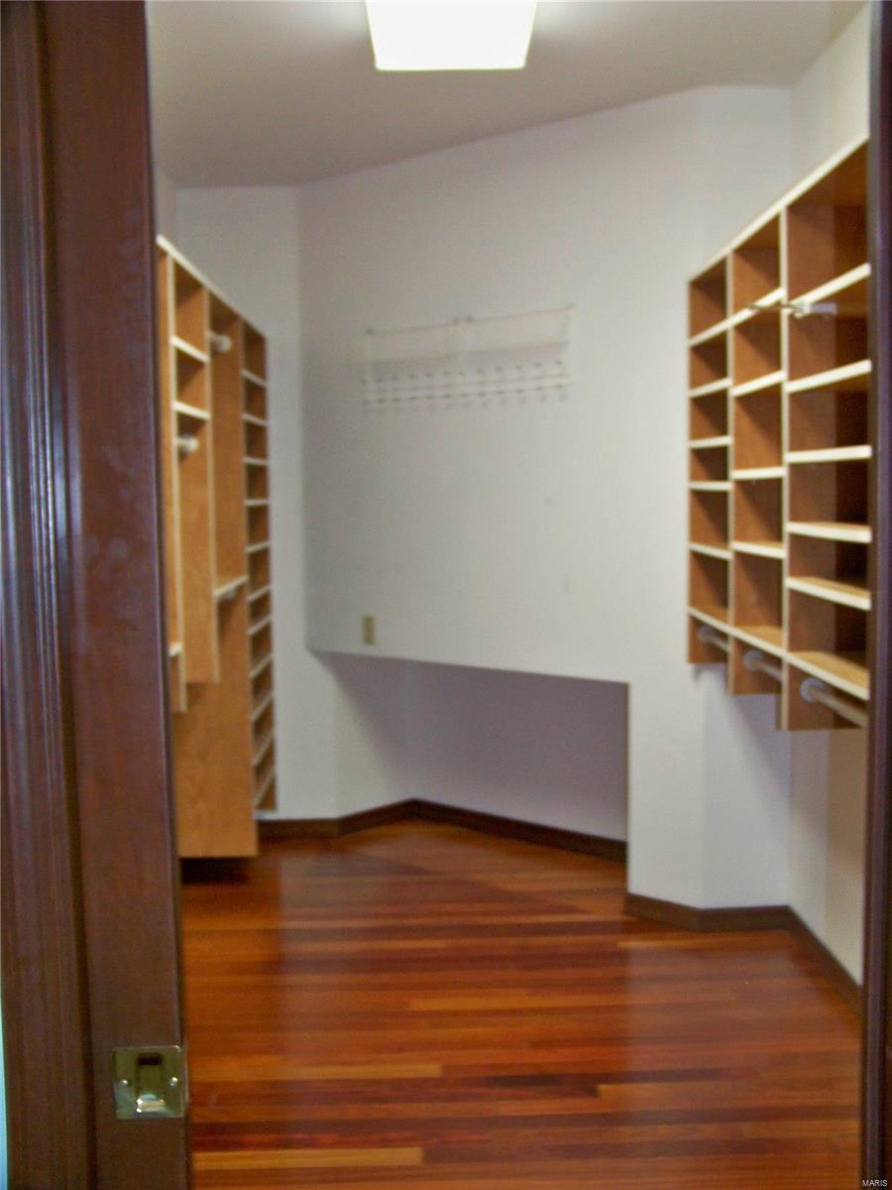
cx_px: 446
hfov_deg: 38.7
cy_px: 595
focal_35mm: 37
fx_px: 1271
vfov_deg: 50.1
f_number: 2.8
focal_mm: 6.75
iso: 200
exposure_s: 1/30
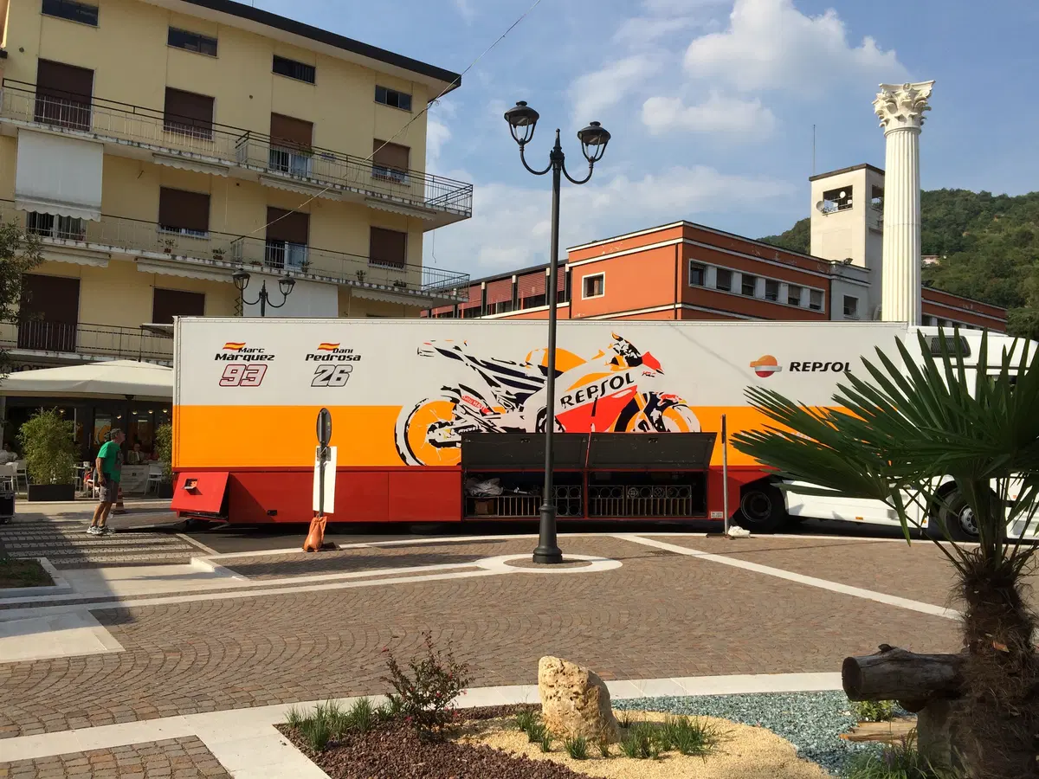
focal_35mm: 29
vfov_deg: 48.2
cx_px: 520
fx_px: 870
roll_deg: -0.6
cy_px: 390
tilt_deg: +2.7
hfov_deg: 61.7
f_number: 2.2
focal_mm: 4.15
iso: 32
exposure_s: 1/2053
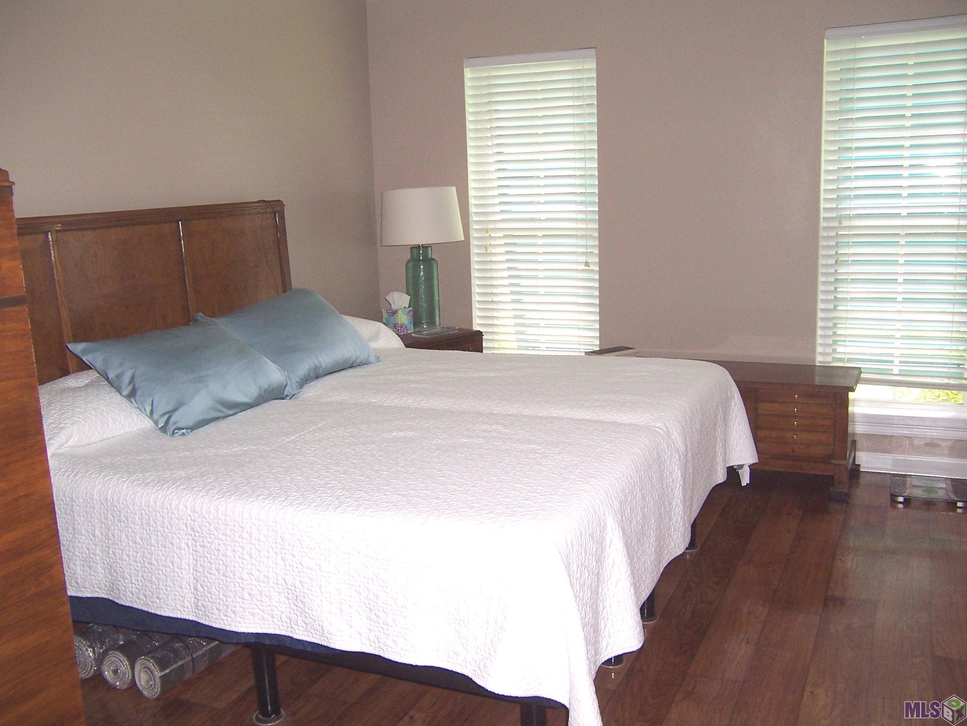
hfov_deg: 55.4
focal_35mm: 33
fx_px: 922
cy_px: 363
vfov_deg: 42.9
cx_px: 484
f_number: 2.8
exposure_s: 1/60
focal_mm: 5.5
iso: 140
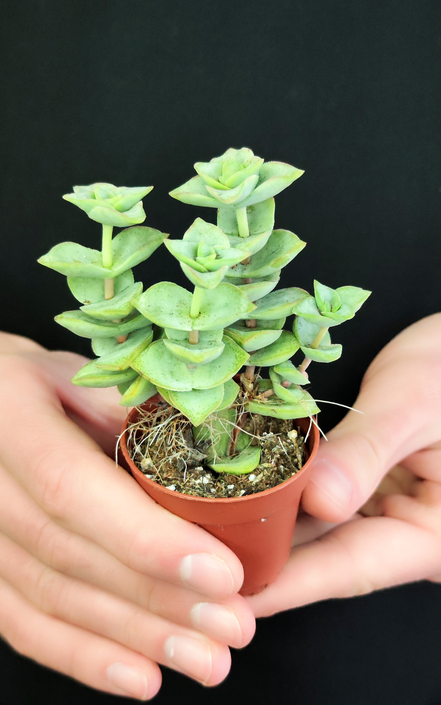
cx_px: 222
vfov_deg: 72.5
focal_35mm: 25
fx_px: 481
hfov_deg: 49.3
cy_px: 359
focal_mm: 7.01
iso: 5600
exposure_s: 1/289
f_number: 1.69
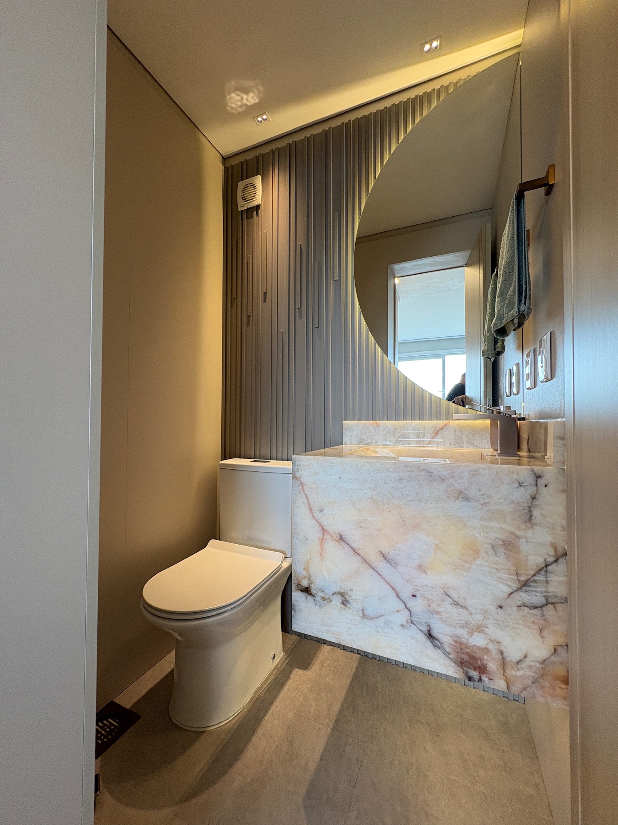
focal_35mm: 14
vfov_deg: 102.1
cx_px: 309
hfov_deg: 85.7
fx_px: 333
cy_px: 412
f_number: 2.2
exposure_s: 1/120
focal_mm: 2.22
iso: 160
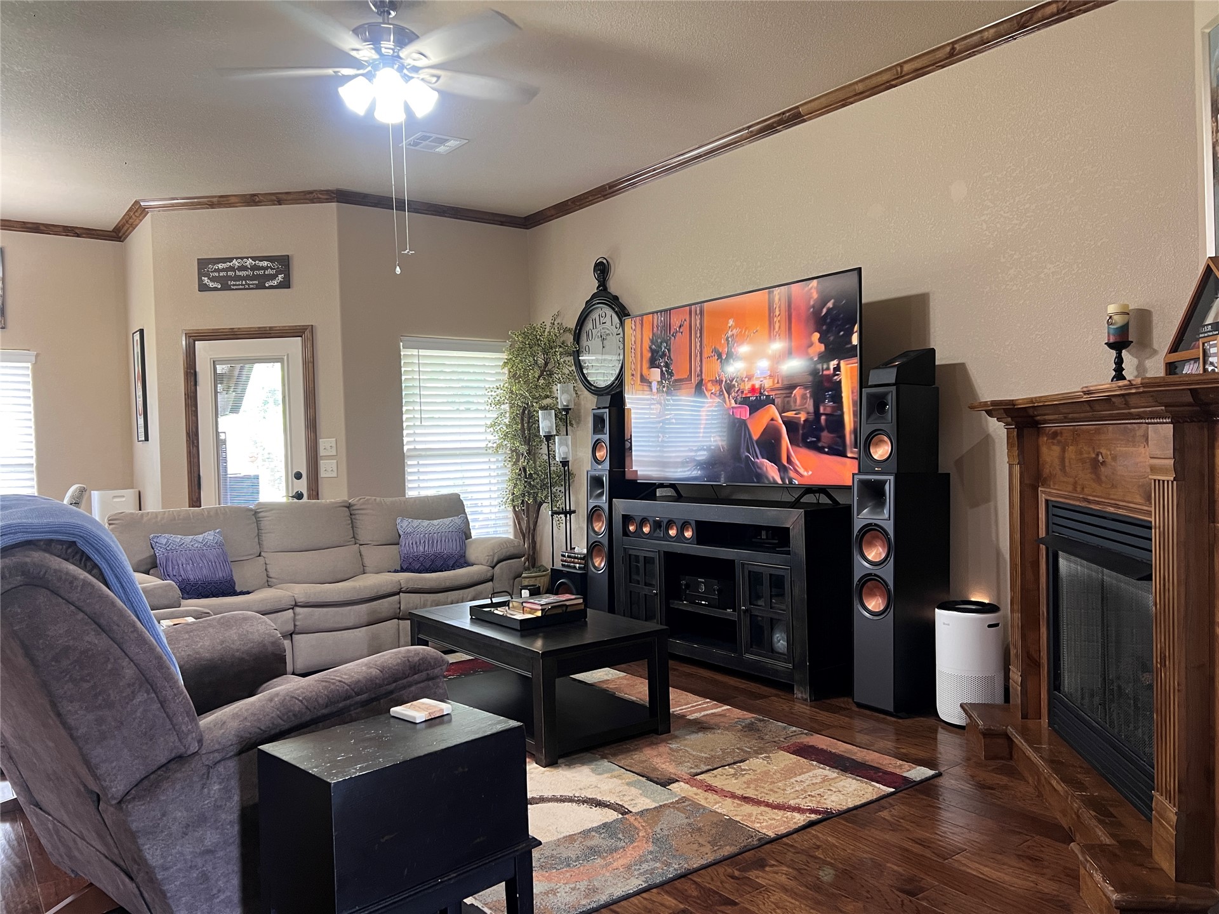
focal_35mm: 26
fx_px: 916
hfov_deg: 67.3
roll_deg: +1.4
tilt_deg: -1.6
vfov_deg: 53.1
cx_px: 610
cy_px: 457
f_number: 1.5
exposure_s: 1/60
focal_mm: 5.7
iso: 200
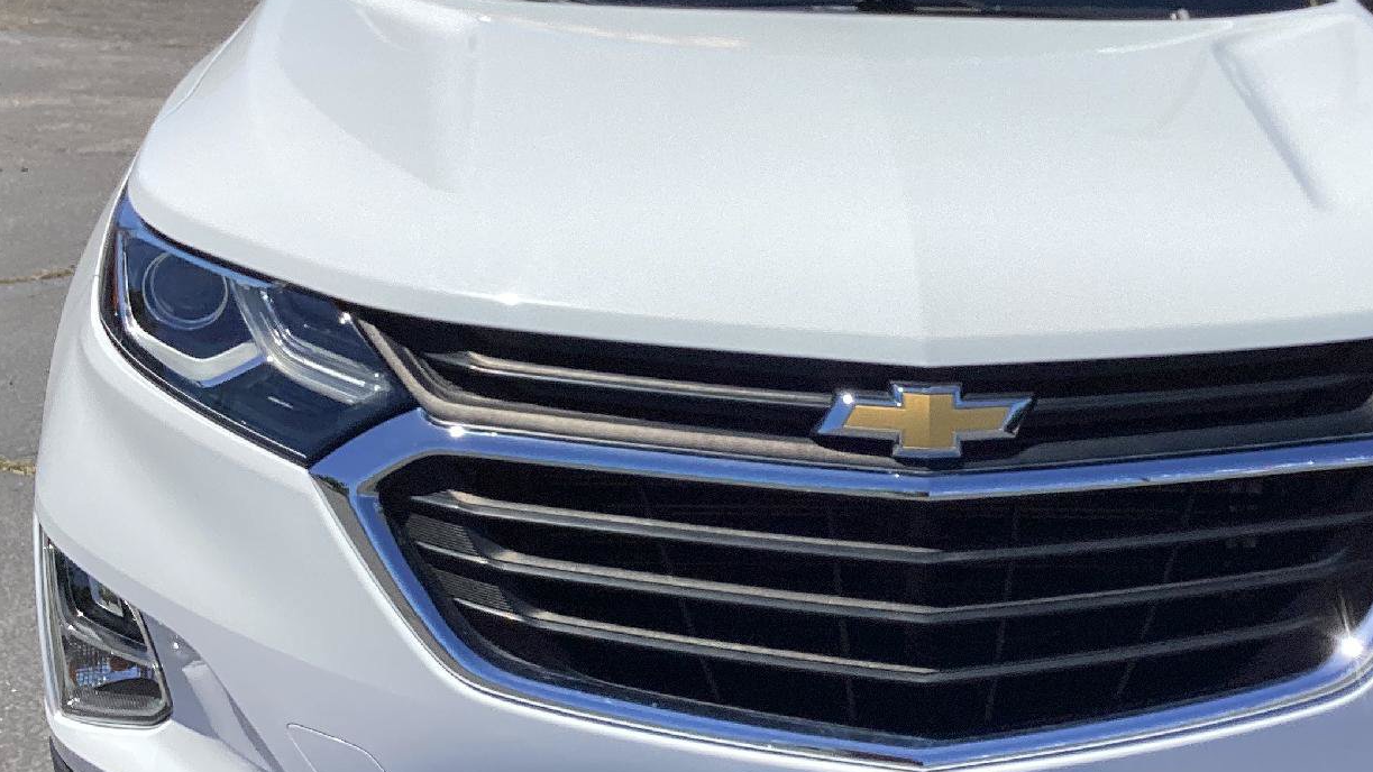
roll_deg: -1.0
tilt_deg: -12.2
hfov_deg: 39.0
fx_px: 1930
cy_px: 330
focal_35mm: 53
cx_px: 823
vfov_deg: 22.6
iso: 25
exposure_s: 1/2915
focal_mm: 3.3
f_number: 2.4
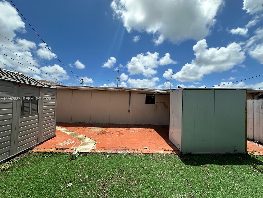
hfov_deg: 102.1
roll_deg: -2.2
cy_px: 99
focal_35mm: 14
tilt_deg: +1.2
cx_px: 132
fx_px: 106
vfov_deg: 85.7
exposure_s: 1/3610
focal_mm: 2.22
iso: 50
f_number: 2.2
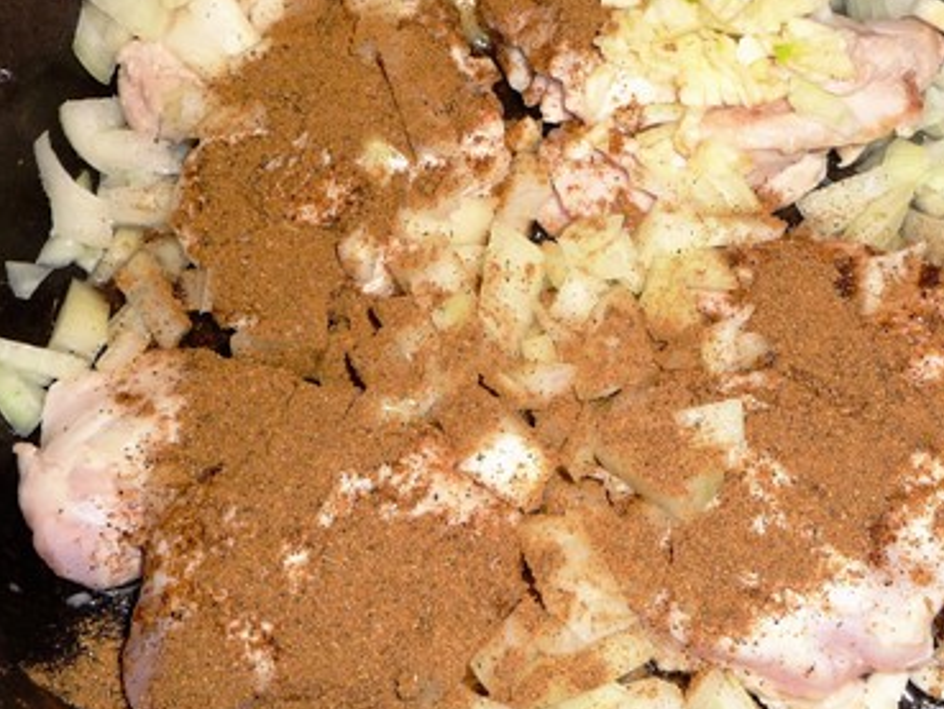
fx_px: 1419
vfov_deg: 28.0
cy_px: 269
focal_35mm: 52
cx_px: 547
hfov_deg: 36.7
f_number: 3.4
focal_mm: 5
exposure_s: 1/30
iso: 100
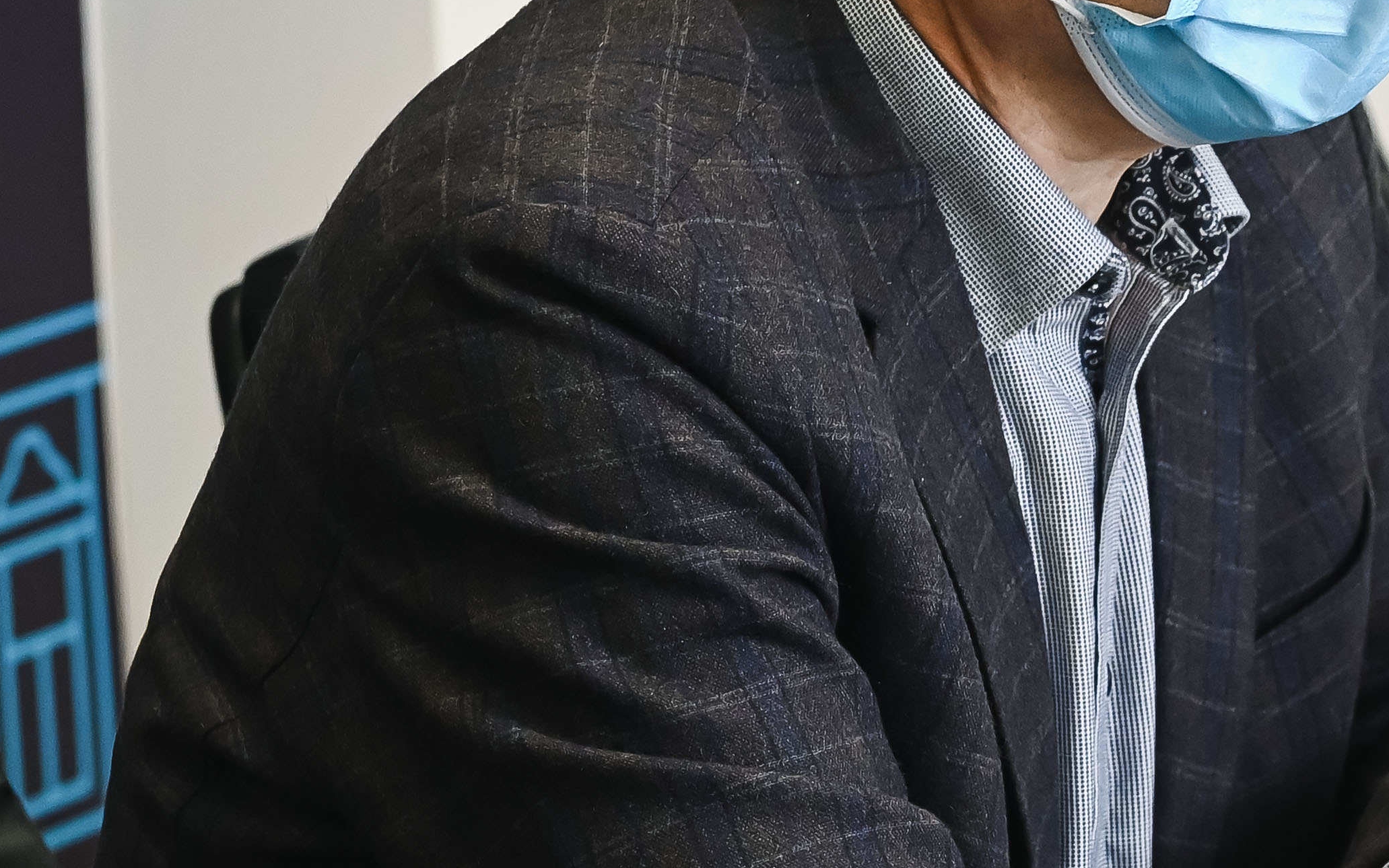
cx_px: 1550
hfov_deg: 9.9
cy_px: 440
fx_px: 7913
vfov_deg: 6.3
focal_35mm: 209
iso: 2000
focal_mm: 70
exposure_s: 1/160
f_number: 6.3
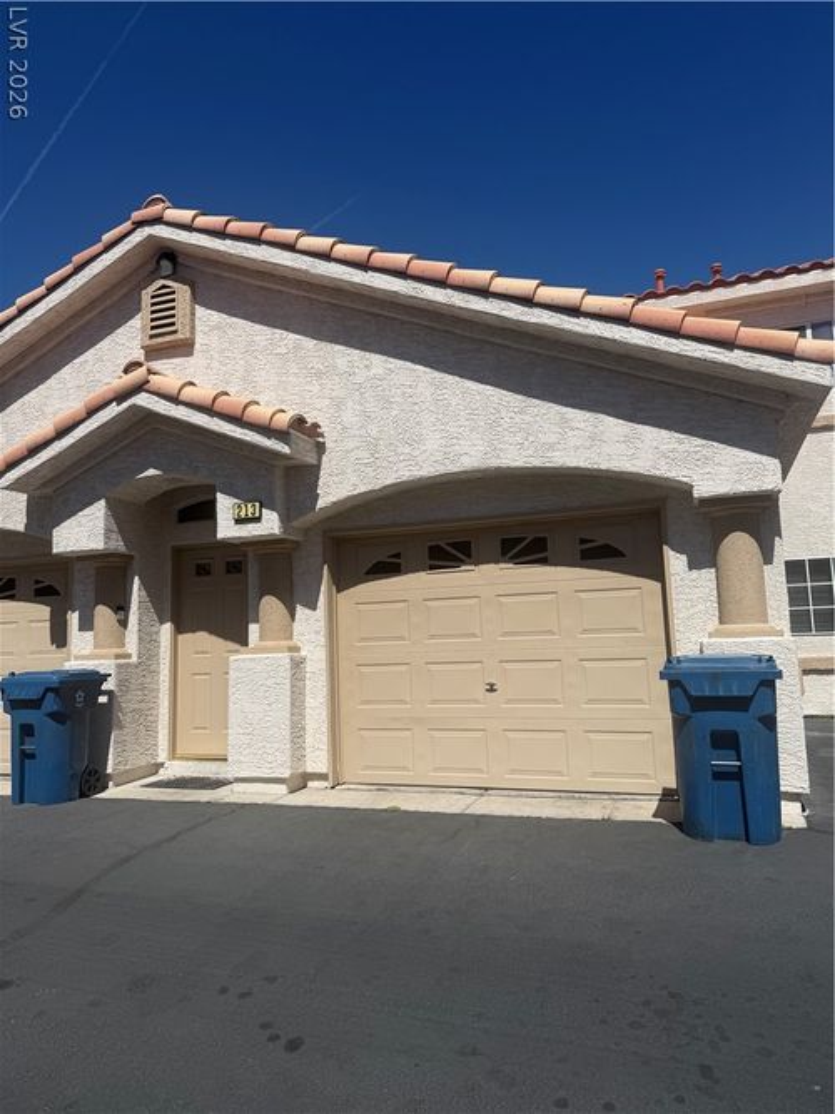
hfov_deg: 56.8
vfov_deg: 71.6
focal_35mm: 24
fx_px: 772
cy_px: 557
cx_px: 418
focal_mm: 6.76
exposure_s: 1/10309
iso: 80
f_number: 1.78
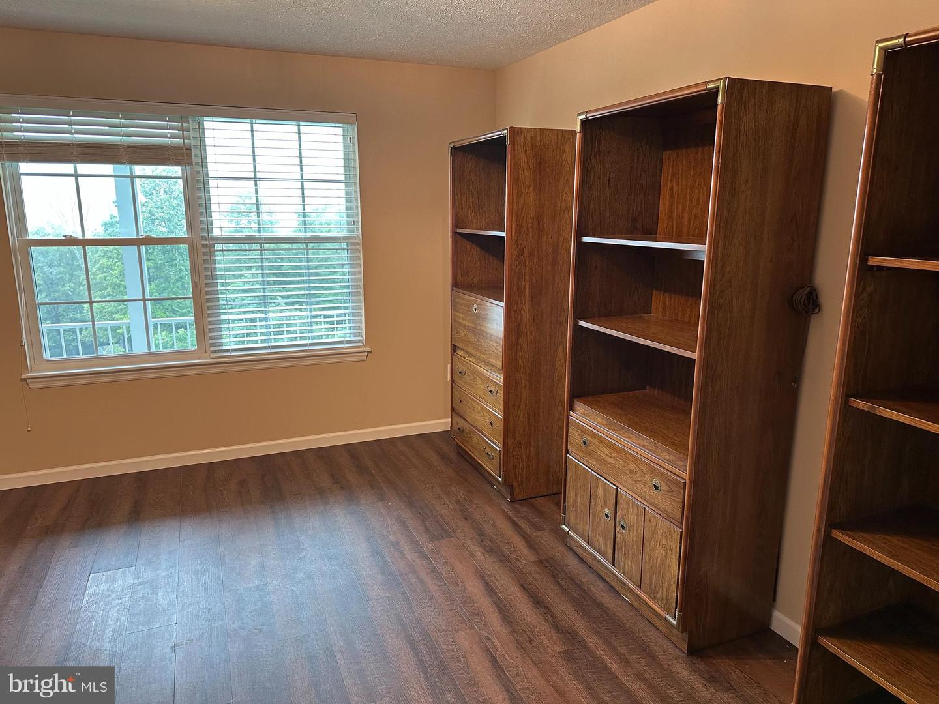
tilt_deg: -12.4
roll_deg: -0.5
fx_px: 651
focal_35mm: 24
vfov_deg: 56.8
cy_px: 352
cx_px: 470
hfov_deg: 71.6
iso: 160
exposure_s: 1/60
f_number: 1.78
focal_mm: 6.86
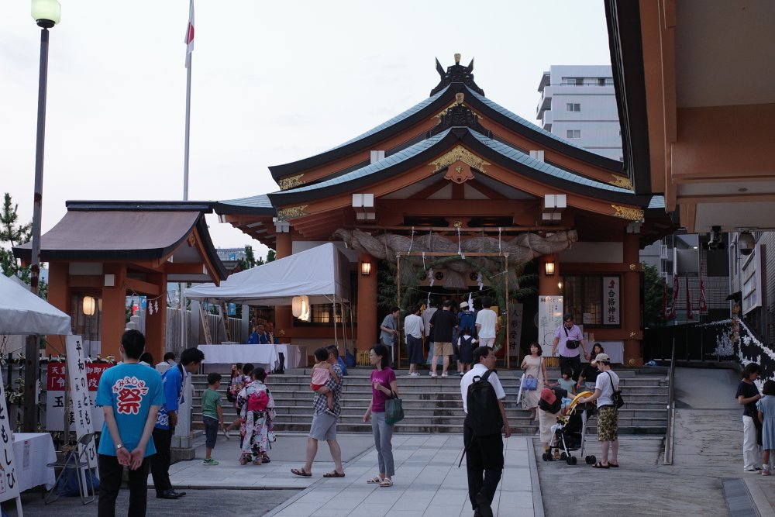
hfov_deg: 39.6
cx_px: 388
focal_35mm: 50
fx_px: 1076
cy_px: 258
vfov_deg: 27.0
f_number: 2.8
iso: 200
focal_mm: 18.3
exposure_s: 1/100
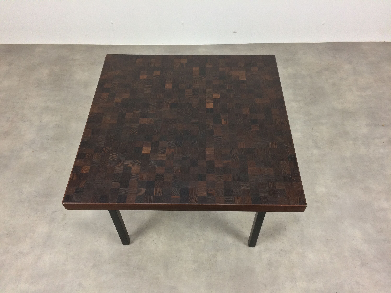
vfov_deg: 48.2
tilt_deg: -51.0
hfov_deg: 61.7
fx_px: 328
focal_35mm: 29
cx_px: 196
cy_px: 146
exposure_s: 1/33
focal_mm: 4.15
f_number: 2.2
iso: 64
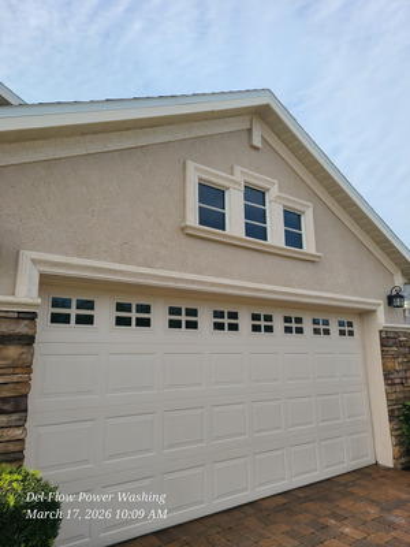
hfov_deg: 53.1
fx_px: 411
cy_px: 274
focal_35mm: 26
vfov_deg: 67.3
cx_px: 205
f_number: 1.8
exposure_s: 1/1641
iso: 40
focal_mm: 5.4
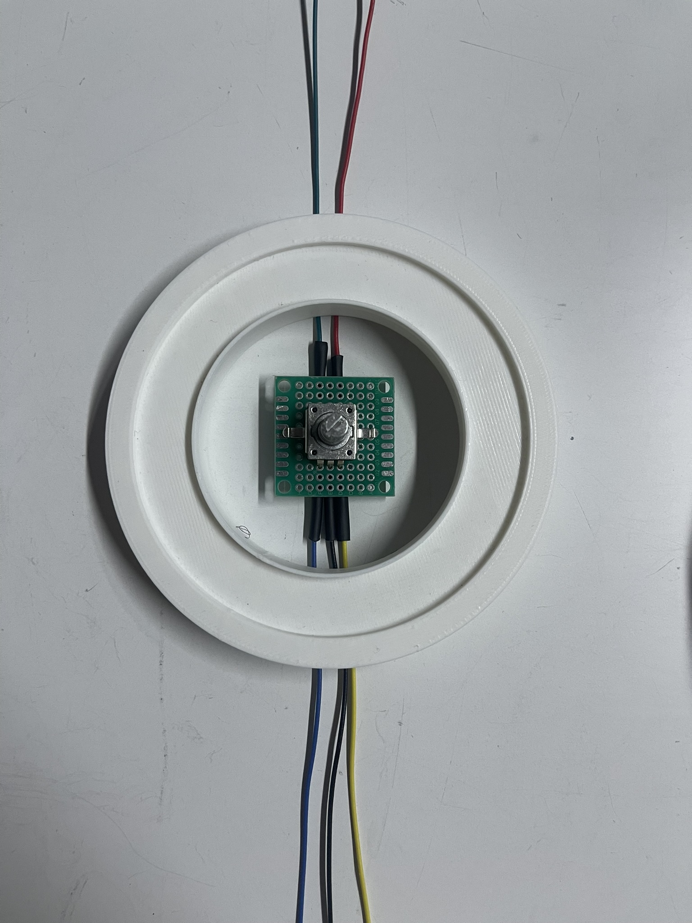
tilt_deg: -87.0
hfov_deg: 54.9
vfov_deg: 69.4
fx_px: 666
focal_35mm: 25
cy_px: 462
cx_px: 346
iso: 200
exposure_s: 1/56
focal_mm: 5.1
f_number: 1.6
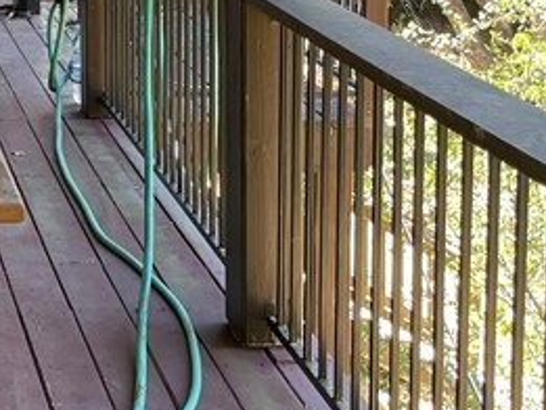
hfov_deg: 17.2
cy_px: -19
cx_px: -301
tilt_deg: -7.2
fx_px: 1610
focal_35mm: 102
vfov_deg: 14.2
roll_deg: +1.8
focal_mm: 4.2
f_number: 1.6
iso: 80
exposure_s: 1/121
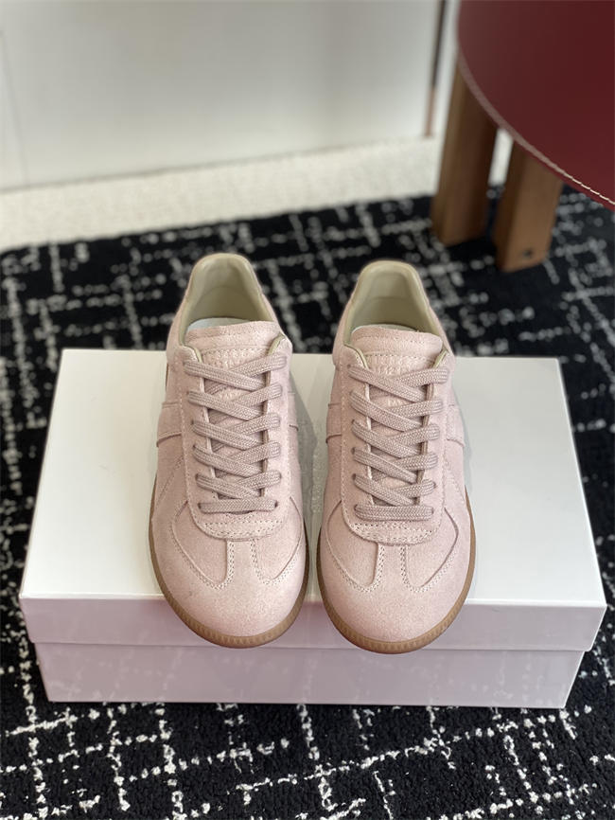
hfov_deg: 28.0
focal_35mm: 52
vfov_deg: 36.8
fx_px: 1231
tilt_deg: -45.1
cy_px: 410
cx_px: 308
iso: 40
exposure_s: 1/122
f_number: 2
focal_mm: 6
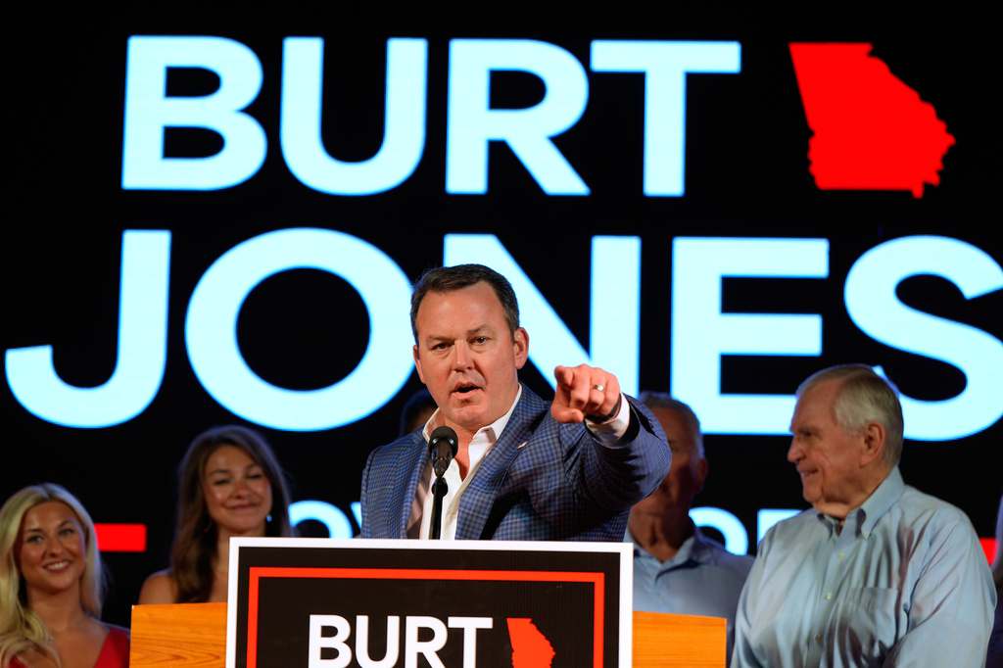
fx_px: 3537
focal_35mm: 127
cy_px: 334
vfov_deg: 10.8
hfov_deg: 16.1
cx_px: 502
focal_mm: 127
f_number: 2.8
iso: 250
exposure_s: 1/320
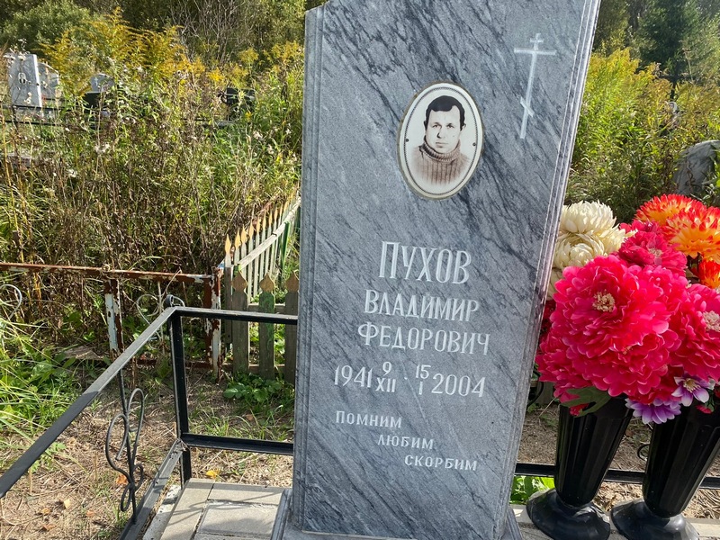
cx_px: 360
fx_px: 541
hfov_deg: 67.3
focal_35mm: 26
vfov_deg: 53.1
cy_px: 270
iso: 32
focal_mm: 4.25
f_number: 1.8
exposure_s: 1/1218
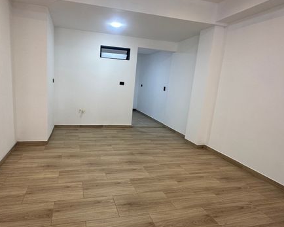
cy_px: 114
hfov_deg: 76.9
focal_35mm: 21
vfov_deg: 65.5
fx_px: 176
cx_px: 115
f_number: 2.2
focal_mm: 2.22
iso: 100
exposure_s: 1/120
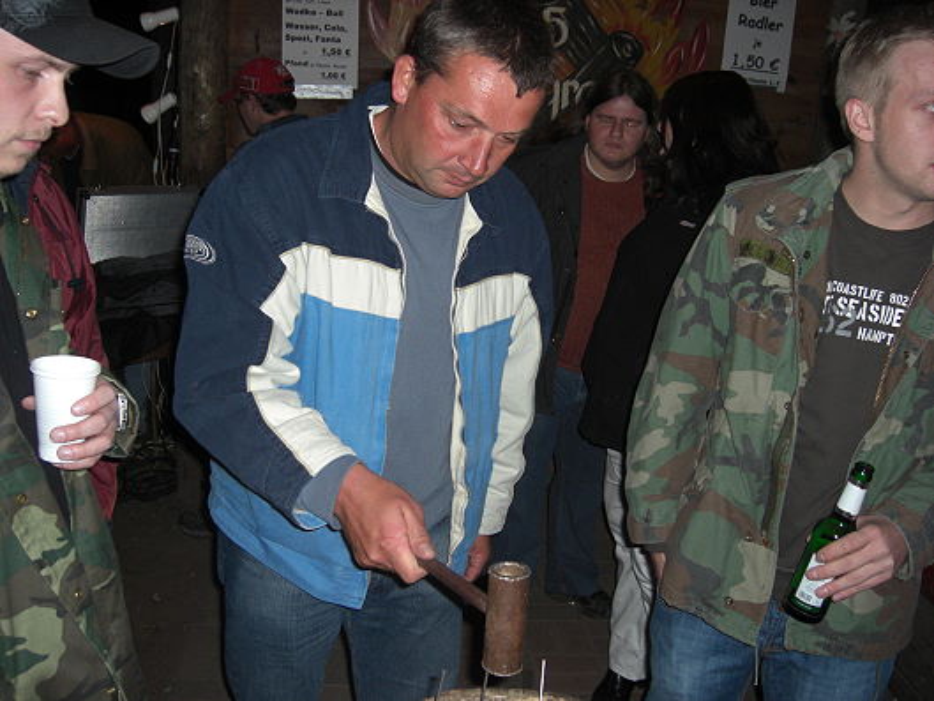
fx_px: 1026
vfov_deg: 37.7
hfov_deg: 49.0
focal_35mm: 38
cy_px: 350
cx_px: 467
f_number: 2.8
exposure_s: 1/60
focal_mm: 7.9
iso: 200
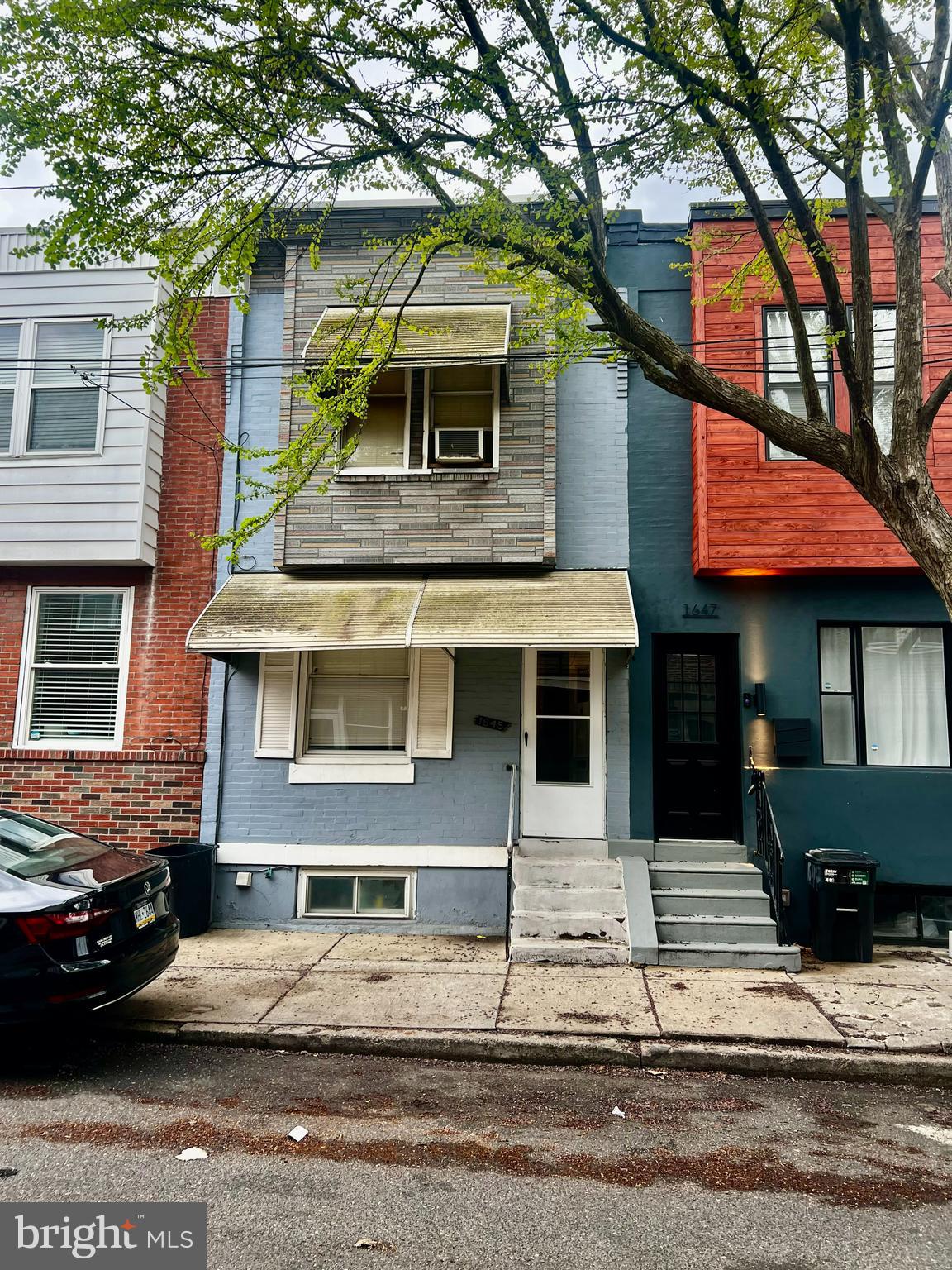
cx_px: 476
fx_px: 953
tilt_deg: +6.2
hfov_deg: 53.1
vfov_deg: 67.3
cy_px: 635
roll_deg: +0.2
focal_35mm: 26
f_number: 1.5
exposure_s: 1/134
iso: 50
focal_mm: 5.7
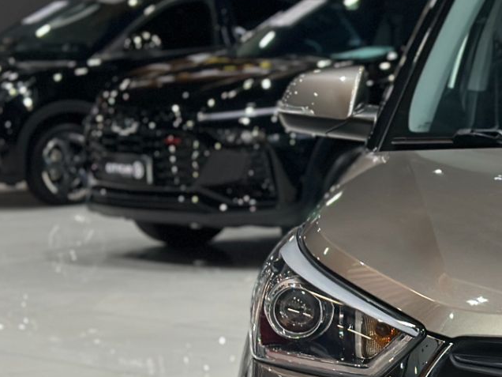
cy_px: 341
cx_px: 743
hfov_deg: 12.9
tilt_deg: -9.8
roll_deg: +0.4
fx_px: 2103
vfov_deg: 10.2
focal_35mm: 145
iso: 200
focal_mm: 6.86
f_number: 1.78
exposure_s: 1/120
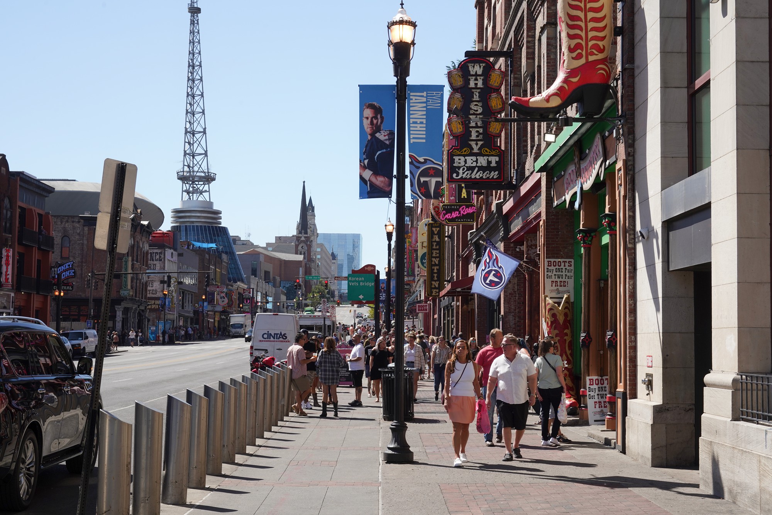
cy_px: 258
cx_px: 386
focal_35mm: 55
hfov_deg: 36.2
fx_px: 1180
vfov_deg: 24.6
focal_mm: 55
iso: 400
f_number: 14
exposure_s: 1/100
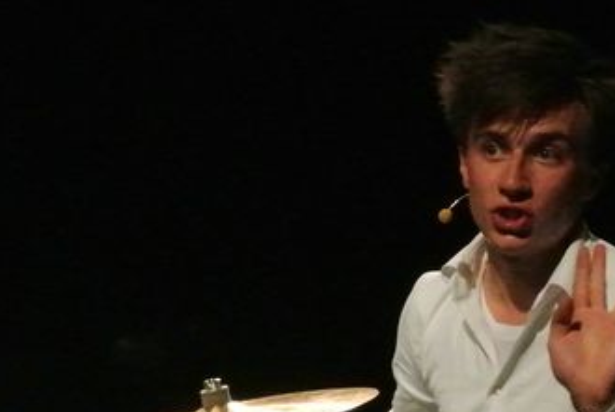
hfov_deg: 7.4
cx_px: 84
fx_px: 4773
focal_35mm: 279
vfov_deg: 4.9
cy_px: 409
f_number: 9
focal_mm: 42.7
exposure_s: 1/100
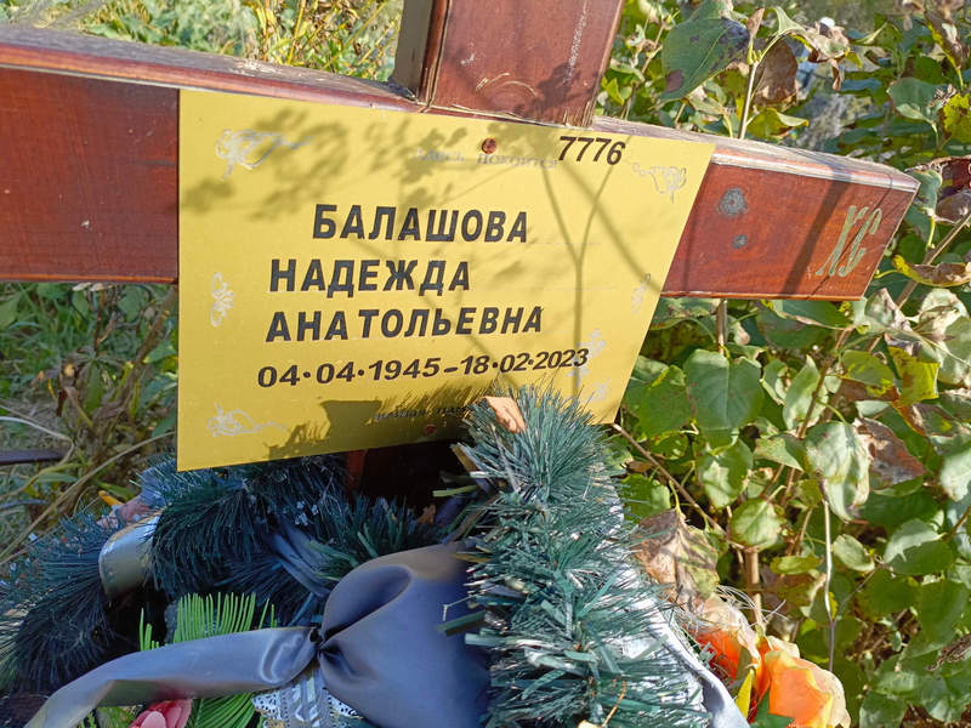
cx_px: 486
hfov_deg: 69.4
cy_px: 364
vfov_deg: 54.9
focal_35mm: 25
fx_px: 701
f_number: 1.69
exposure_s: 1/408
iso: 111
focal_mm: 4.76
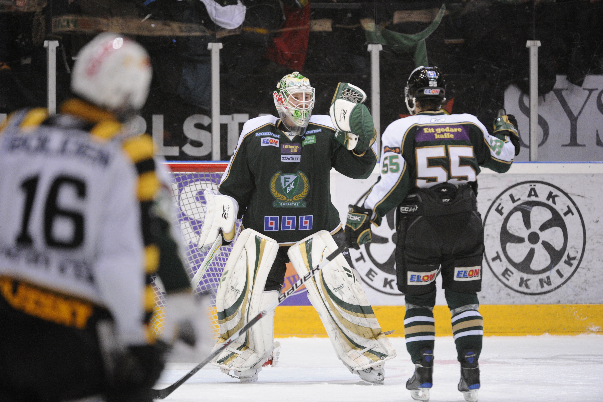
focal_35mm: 400
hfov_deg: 5.2
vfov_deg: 3.4
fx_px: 6696
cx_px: 302
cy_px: 201
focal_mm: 400
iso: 6400
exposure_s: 1/1250
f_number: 4
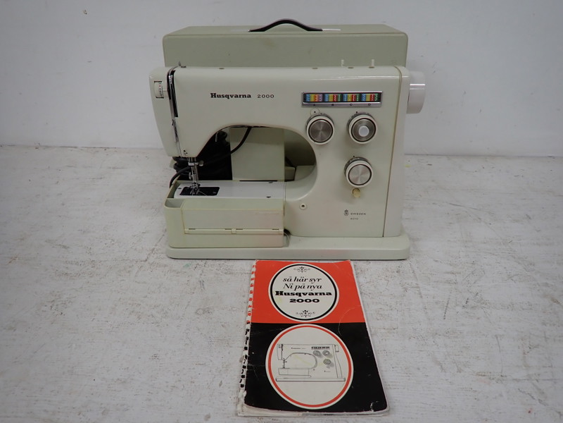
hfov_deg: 84.7
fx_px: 309
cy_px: 212
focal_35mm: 19
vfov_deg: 68.7
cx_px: 282
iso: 160
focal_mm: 3.33
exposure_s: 1/125
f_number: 2
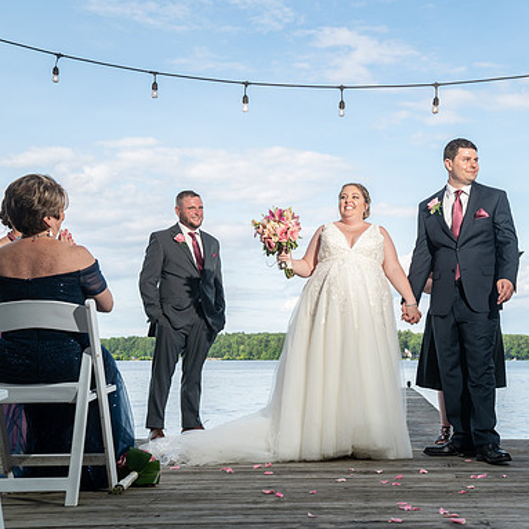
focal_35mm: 54
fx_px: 934
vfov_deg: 31.6
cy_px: 266
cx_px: 374
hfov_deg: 31.3
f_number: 5.6
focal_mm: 42
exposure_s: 1/250
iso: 100
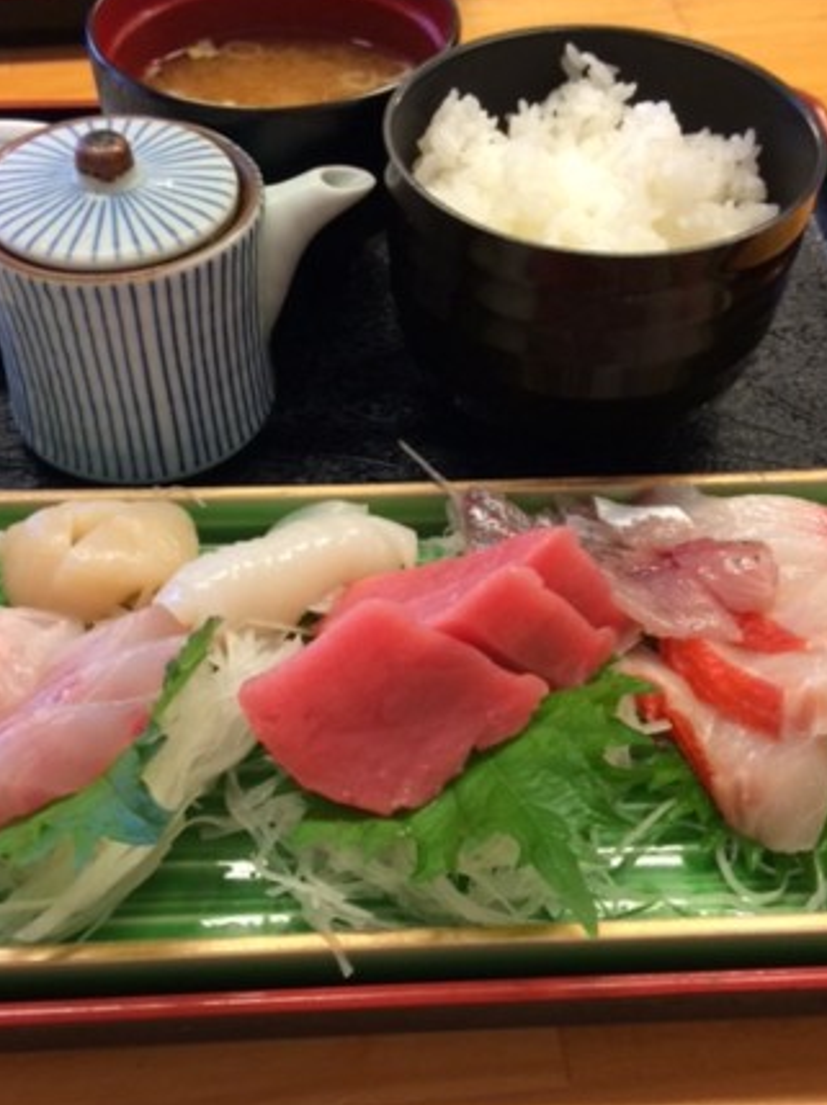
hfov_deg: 34.3
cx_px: 366
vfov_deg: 44.8
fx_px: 1340
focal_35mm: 42
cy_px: 610
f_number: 2.2
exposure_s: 1/30
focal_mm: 4.12
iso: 100
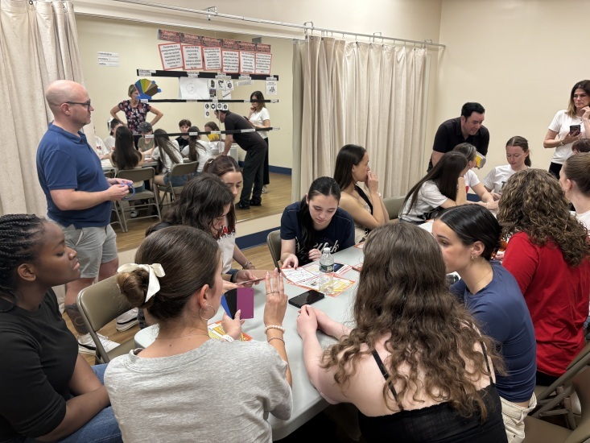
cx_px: 295
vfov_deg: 53.1
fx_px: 443
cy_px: 222
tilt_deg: -15.5
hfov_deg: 67.3
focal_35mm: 26
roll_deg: +0.6
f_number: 1.6
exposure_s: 1/90
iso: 125
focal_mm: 5.96
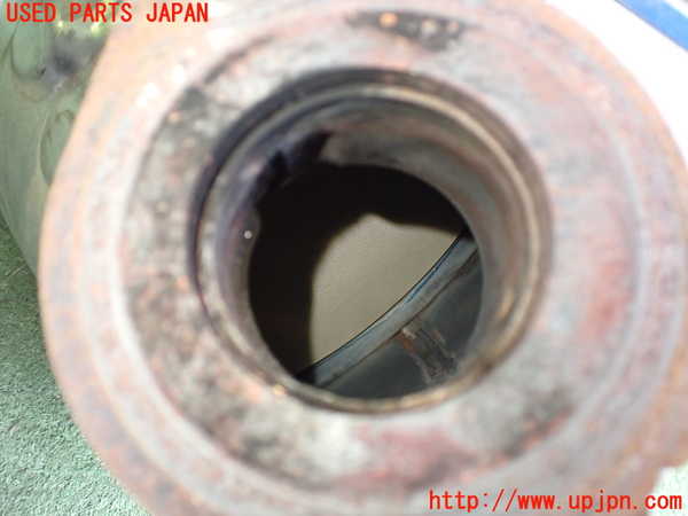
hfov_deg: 60.0
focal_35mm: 30
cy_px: 258
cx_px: 344
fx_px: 596
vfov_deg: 46.8
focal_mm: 5.4
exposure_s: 1/60
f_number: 2.3
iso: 800
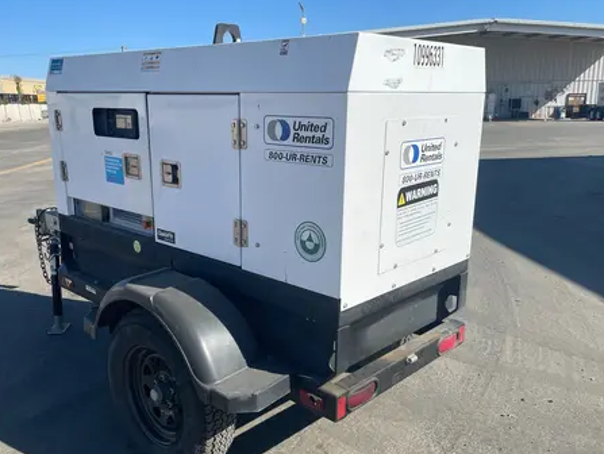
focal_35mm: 32
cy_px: 245
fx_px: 559
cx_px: 277
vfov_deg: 44.2
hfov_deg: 56.7
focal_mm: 4.2
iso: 32
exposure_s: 1/4000
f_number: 1.6
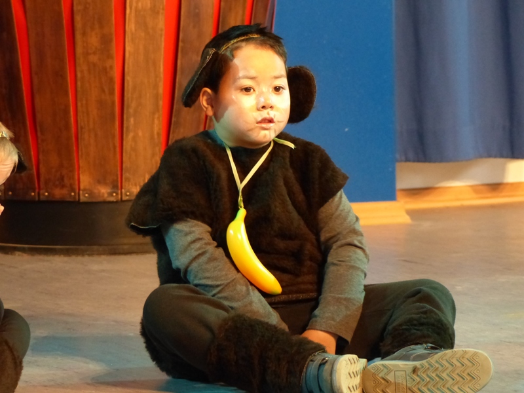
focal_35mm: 183
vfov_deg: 8.1
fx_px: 2770
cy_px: 196
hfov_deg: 10.8
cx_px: 262
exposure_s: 1/40
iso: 800
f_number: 2.8
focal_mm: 33
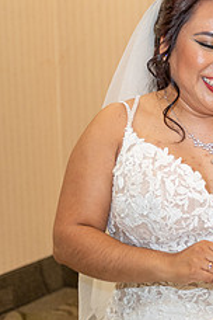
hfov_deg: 11.3
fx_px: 994
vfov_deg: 18.2
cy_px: 126
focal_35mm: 112
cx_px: 394
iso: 800
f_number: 2.8
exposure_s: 1/160
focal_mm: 44
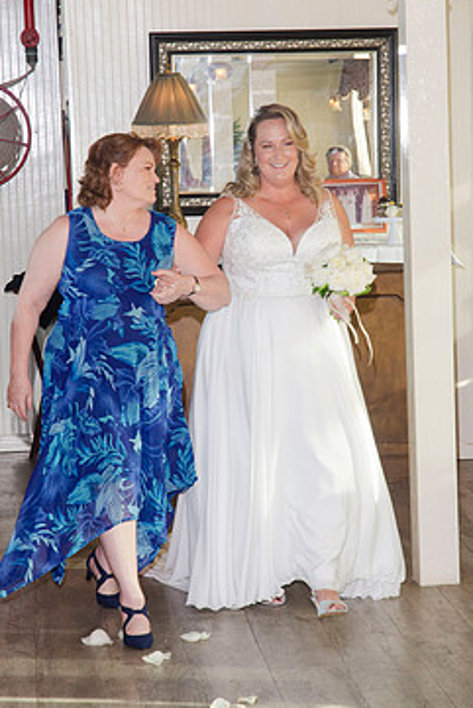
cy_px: 322
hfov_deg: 12.2
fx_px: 2205
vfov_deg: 18.3
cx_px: 239
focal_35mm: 112
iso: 400
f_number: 5.6
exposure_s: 1/125
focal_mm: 60
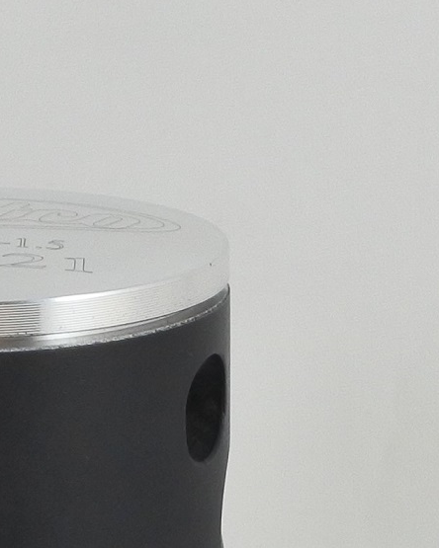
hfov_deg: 13.0
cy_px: 531
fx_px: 1884
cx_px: -45
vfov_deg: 16.3
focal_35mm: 116
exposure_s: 1/125
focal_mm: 15.3
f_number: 4.2
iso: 500
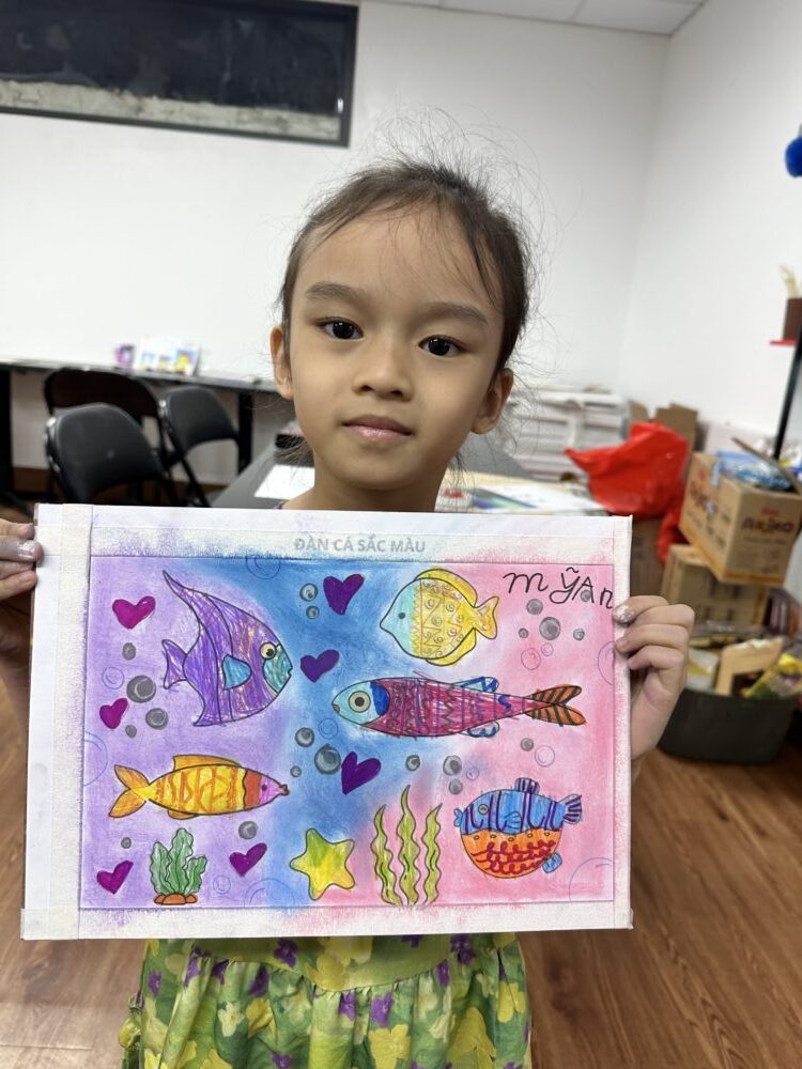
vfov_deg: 71.6
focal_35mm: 24
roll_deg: -6.1
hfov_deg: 56.8
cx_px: 401
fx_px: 741
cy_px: 534
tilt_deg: -15.0
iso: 100
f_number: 1.78
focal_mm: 6.86
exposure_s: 1/100
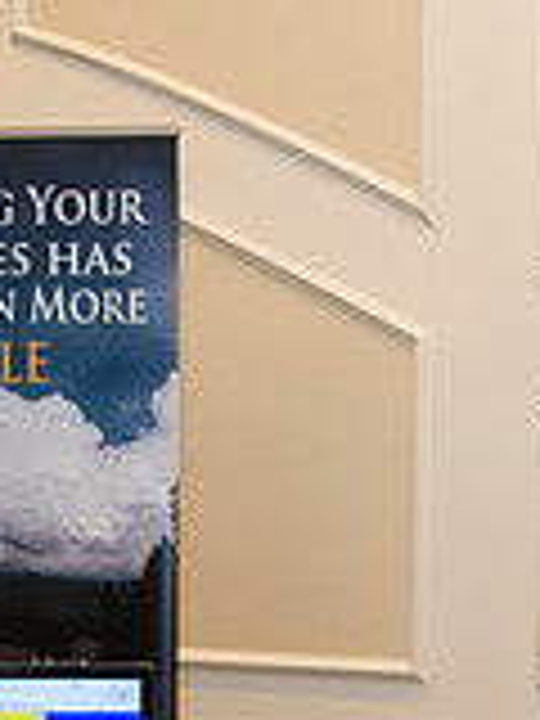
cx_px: 644
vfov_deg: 17.8
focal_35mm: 108
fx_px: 2246
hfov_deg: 13.3
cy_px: 688
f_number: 3.5
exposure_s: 1/125
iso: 800
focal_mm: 31
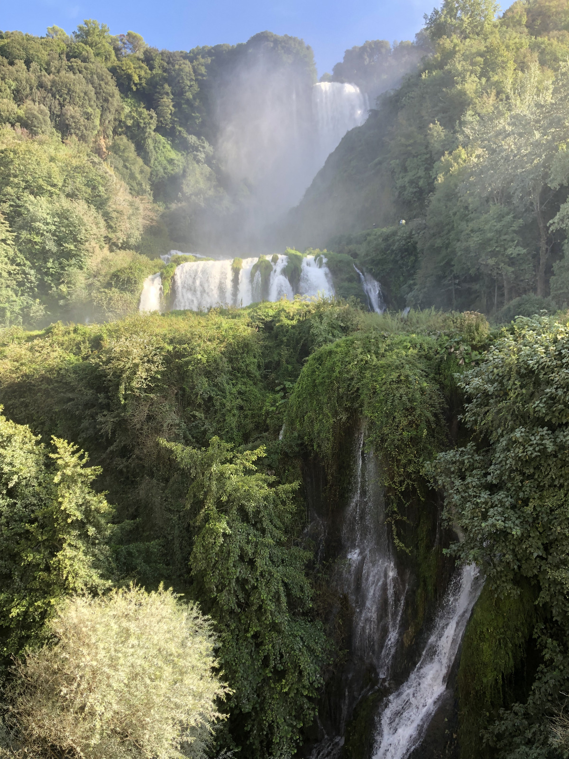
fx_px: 614
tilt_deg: +1.0
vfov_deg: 63.4
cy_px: 380
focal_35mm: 28
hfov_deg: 49.7
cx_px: 284
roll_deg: +1.8
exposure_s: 1/248
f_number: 1.8
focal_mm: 4
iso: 20
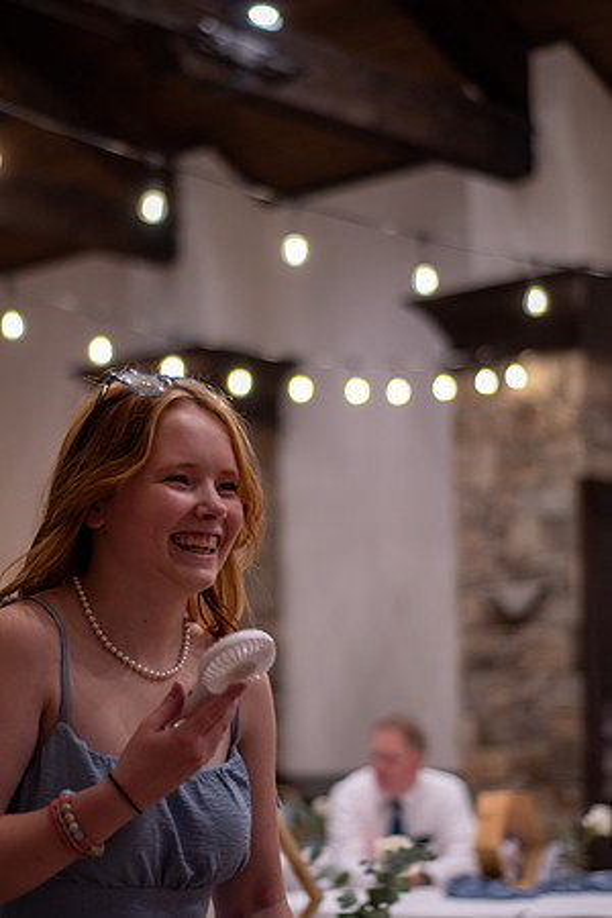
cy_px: 459
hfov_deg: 18.2
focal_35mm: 75
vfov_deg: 27.0
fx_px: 1912
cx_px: 306
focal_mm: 50
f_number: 1.8
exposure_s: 1/80
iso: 360
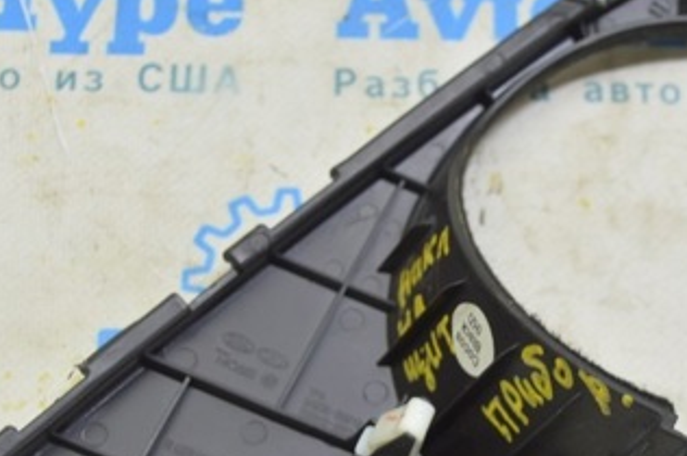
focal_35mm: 88
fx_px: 1678
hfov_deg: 23.1
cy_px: 303
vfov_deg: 15.5
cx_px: 367
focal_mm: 29
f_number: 5.6
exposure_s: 1/20
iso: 400
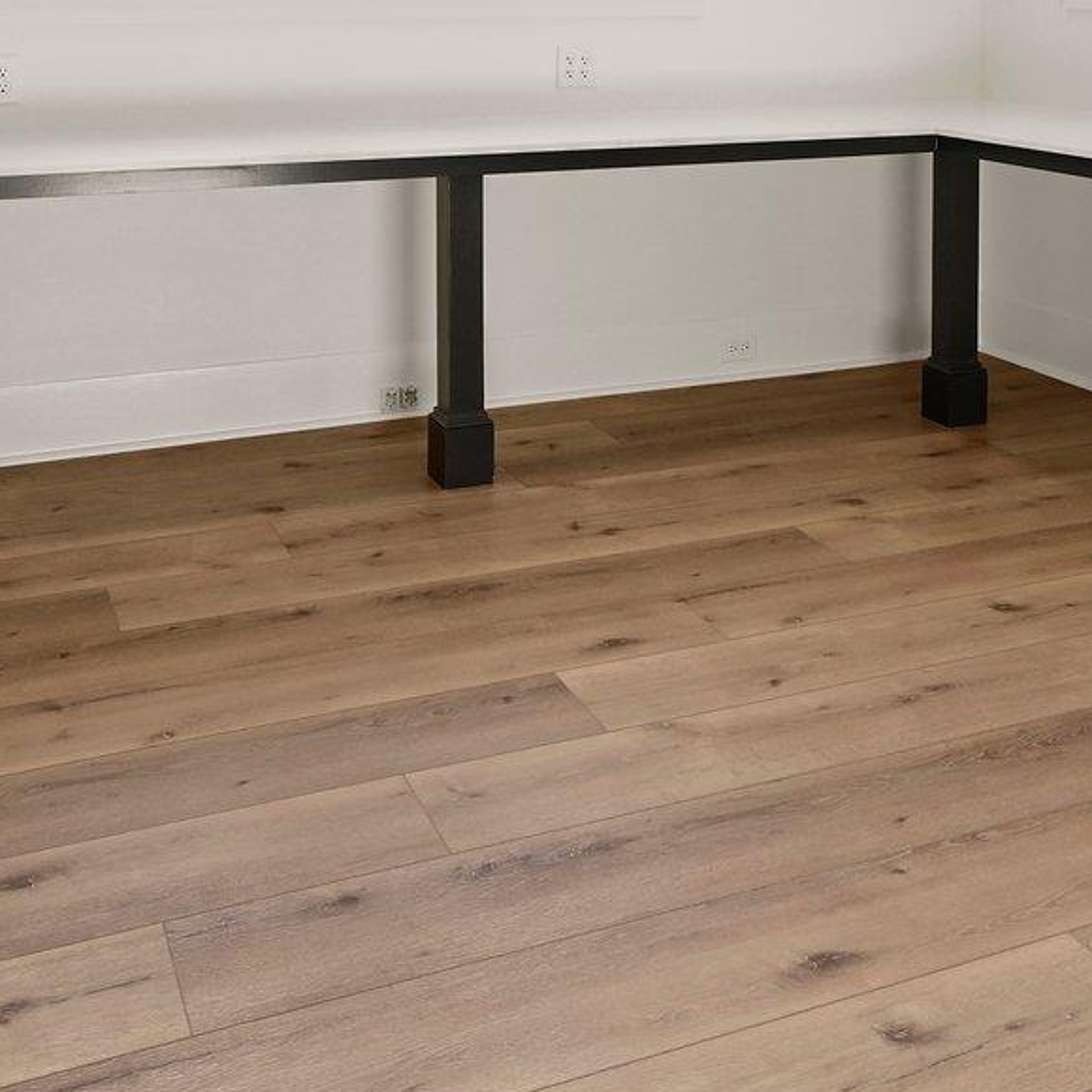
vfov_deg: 35.9
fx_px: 1499
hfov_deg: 40.0
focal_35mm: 42
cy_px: -15
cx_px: 597
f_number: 10
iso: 200
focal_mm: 14
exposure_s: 1/13
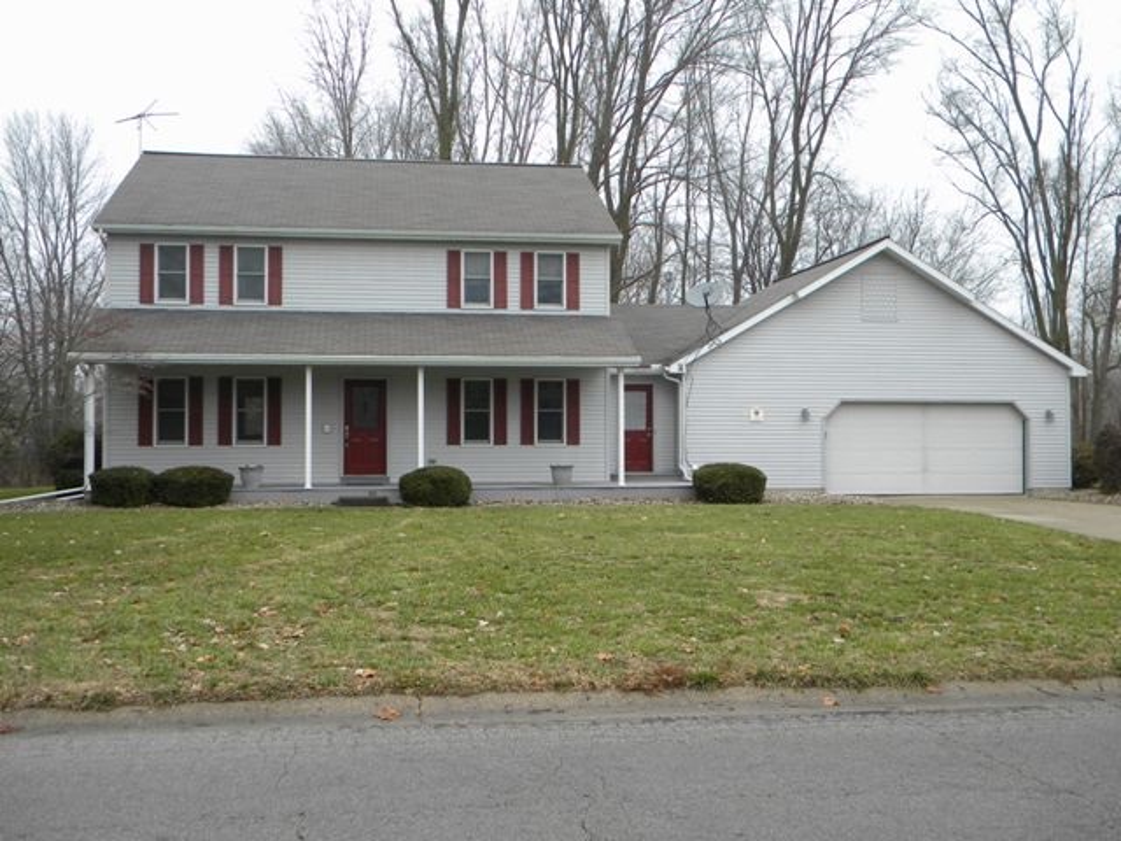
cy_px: 420
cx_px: 560
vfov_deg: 39.7
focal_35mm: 36
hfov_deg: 51.4
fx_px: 1166
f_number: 3.7
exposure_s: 1/95.2
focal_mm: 6.4
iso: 80
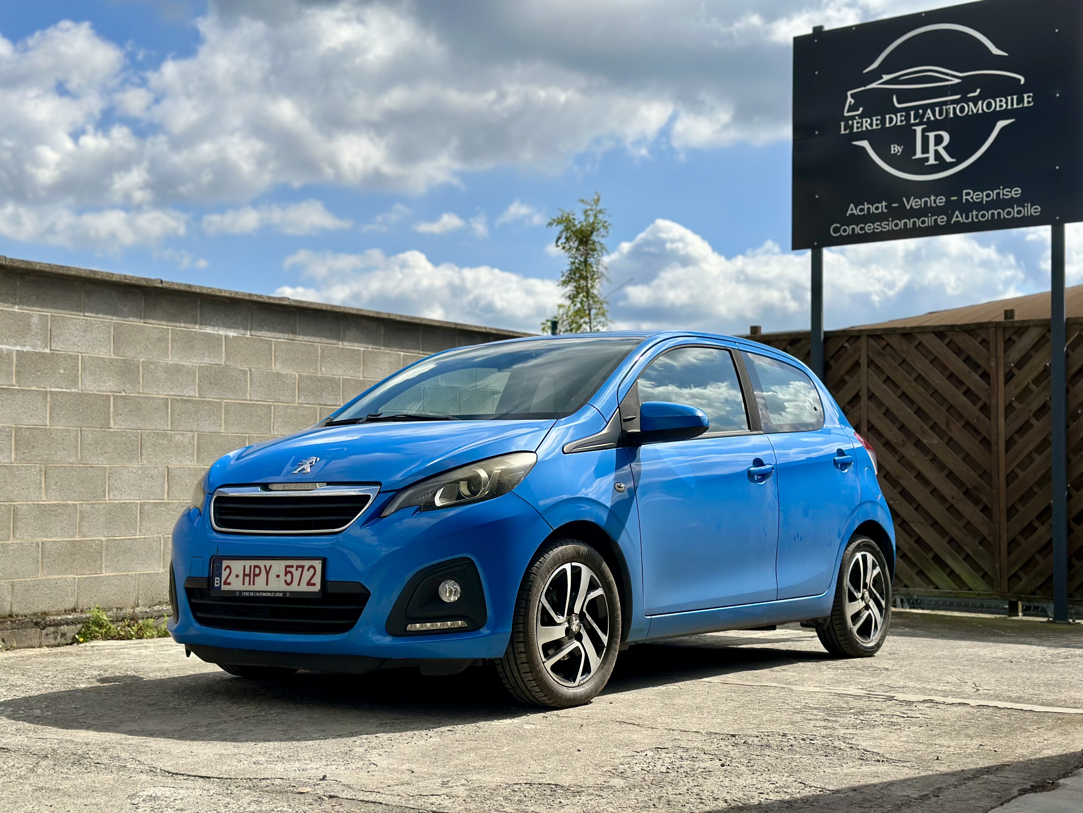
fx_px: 1502
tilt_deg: +2.8
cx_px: 542
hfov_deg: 39.7
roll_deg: -0.8
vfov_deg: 30.3
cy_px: 406
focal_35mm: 48
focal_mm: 6.86
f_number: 1.78
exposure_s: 1/8197
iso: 100
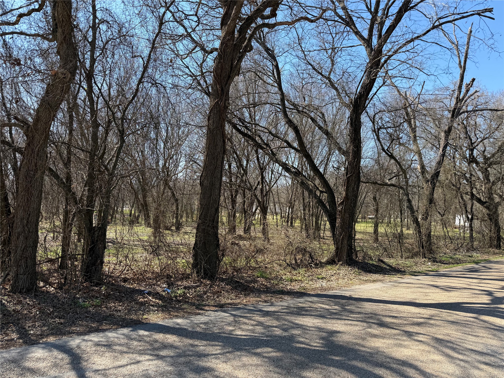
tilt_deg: +2.4
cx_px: 252
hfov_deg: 71.6
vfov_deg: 56.8
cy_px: 189
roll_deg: -1.9
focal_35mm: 24
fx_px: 349
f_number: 1.78
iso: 80
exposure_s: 1/1361
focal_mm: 6.76
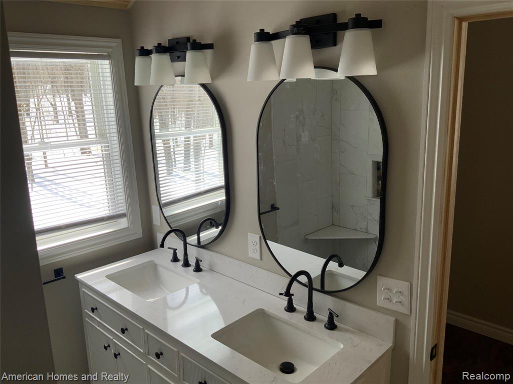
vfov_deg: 48.2
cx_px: 256
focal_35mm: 29
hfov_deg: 61.7
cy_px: 192
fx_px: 430
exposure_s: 1/216
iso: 16
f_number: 1.8
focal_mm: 3
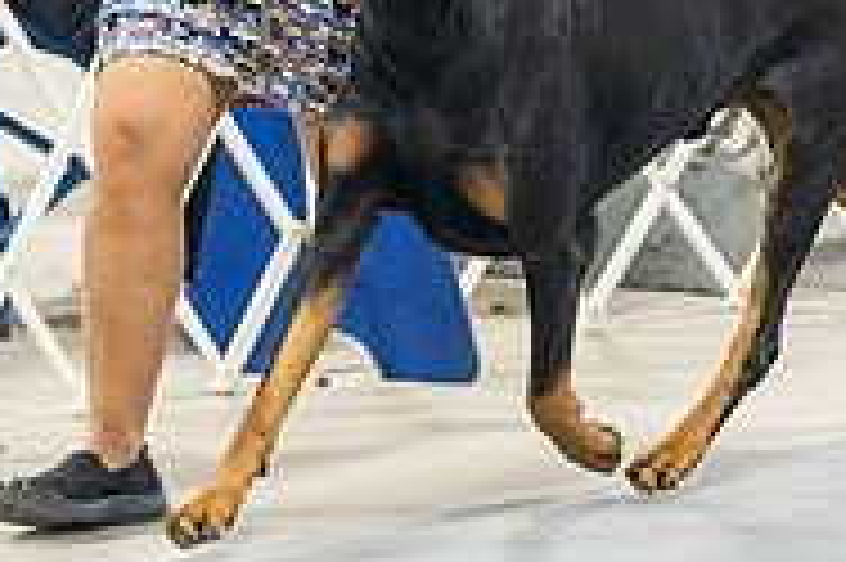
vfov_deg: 3.5
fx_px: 9063
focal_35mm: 386
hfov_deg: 5.3
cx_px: 657
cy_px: -245
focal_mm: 125
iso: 6400
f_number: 2.8
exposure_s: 1/320
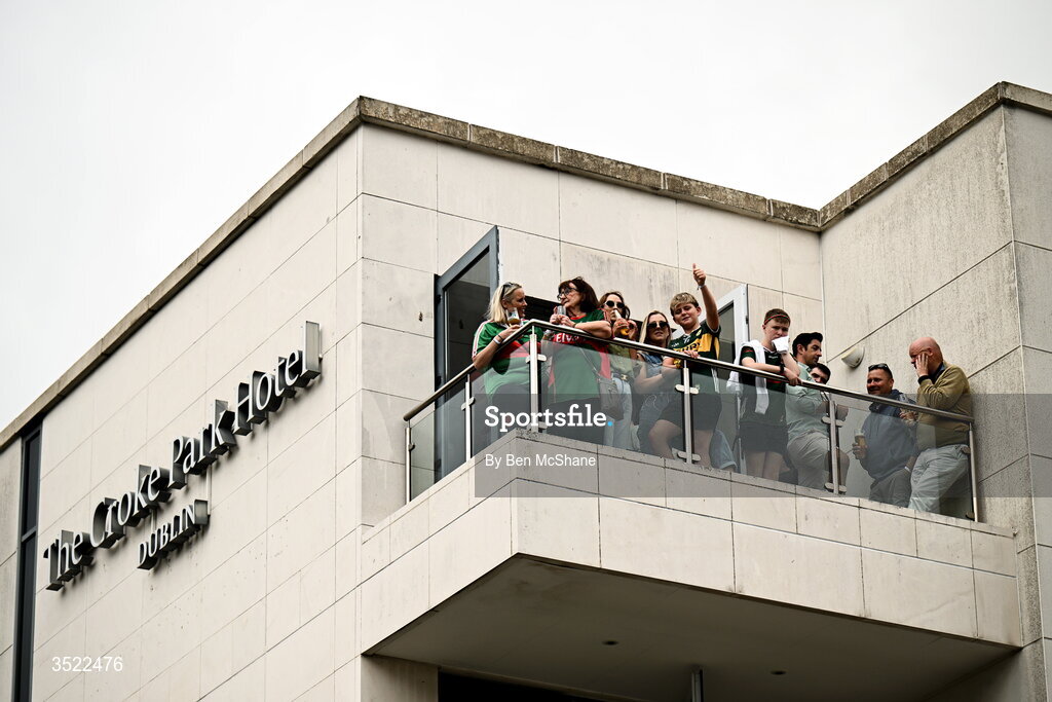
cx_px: 526
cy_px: 351
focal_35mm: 125
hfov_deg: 16.4
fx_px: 3653
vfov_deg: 11.0
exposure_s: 1/4000
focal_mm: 125
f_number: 2.8
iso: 250
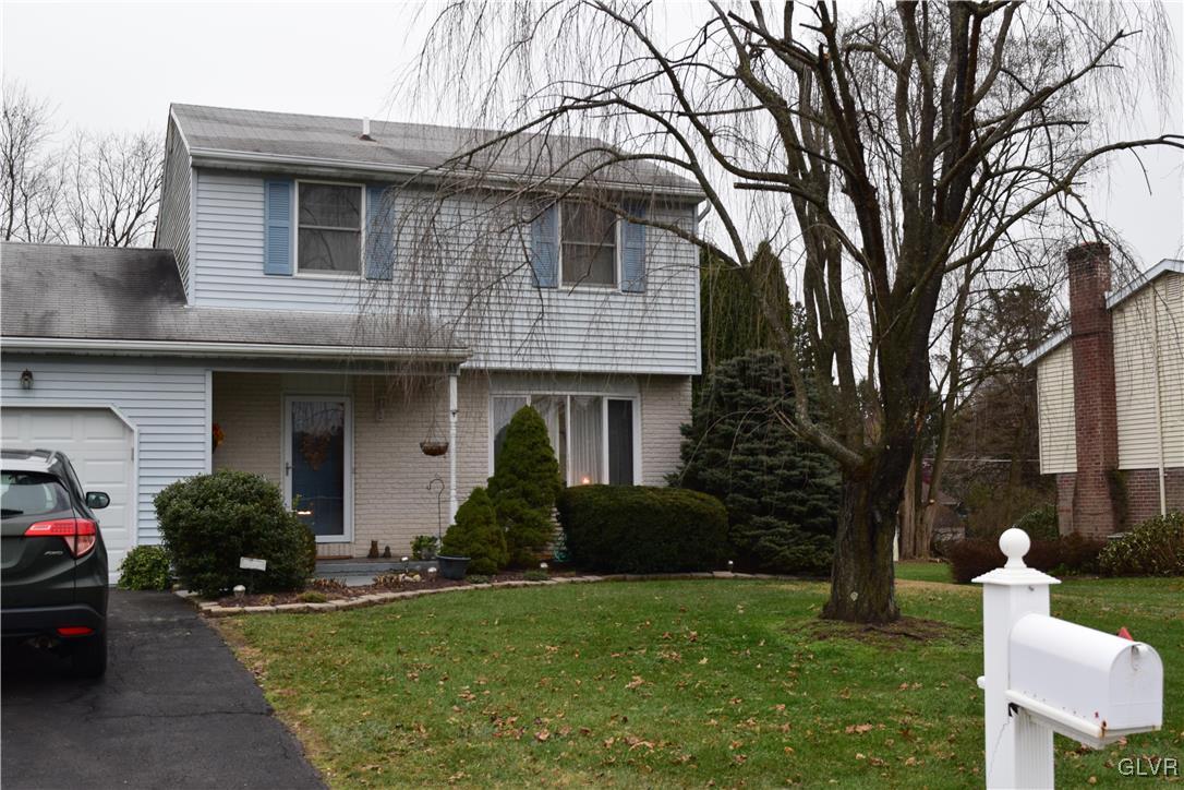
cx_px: 592
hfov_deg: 46.4
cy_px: 395
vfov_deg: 31.9
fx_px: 1381
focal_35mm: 42
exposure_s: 1/60
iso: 800
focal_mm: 28
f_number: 8
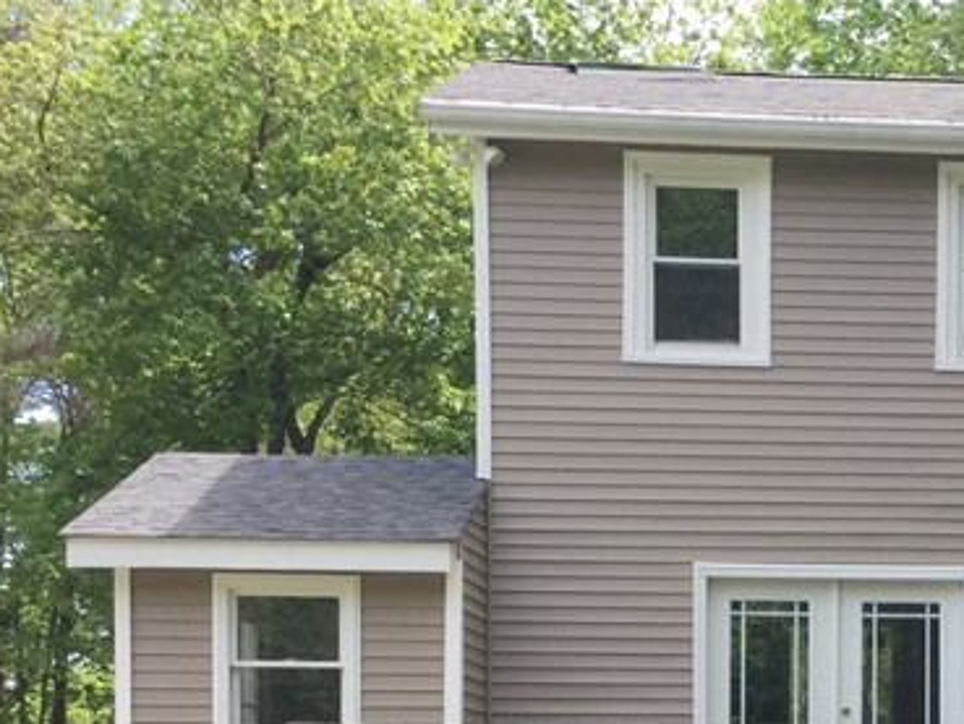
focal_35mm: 86
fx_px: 2396
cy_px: 857
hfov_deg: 21.9
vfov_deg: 16.5
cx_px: 972
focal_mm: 3.3
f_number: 2.4
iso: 25
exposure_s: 1/326
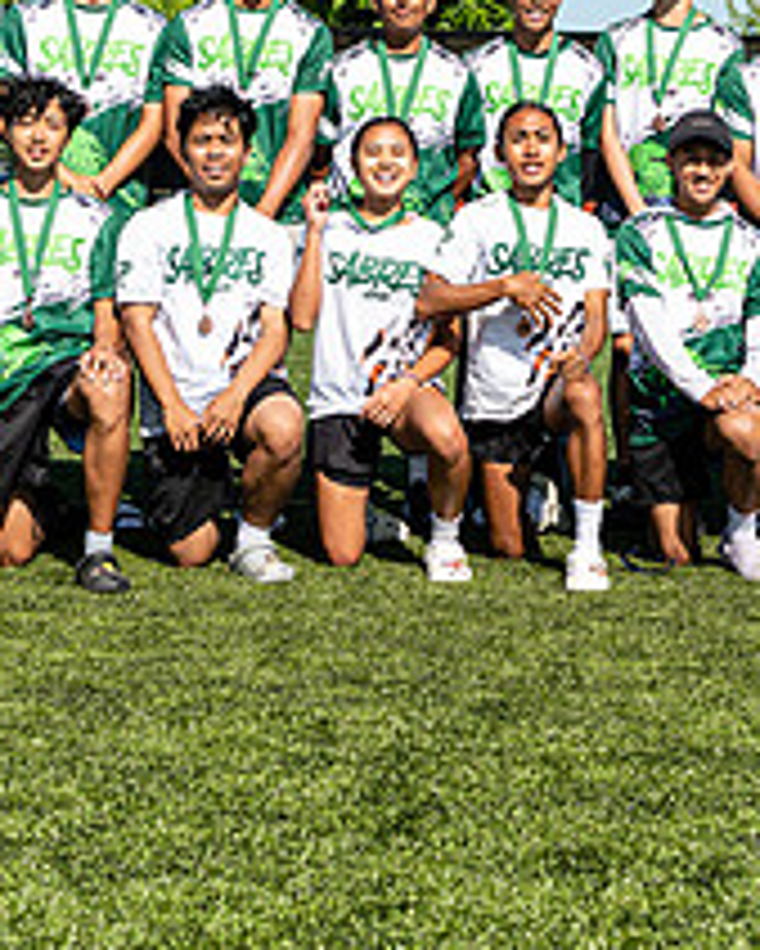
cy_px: 155
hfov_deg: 16.4
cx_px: 598
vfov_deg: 20.3
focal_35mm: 93
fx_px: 2613
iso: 100
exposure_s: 1/1000
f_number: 4
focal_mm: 36
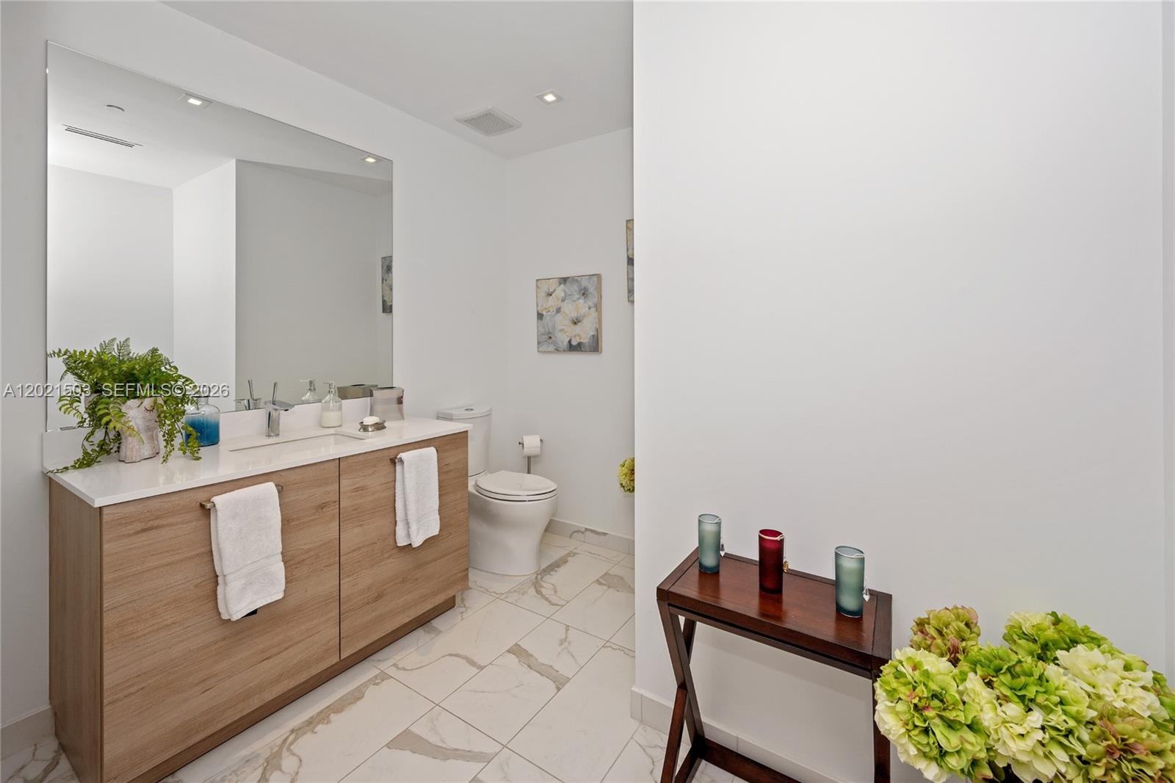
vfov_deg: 81.2
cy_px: 392
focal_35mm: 14
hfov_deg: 104.3
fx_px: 457
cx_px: 588
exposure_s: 1/60
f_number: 8
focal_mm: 14
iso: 125
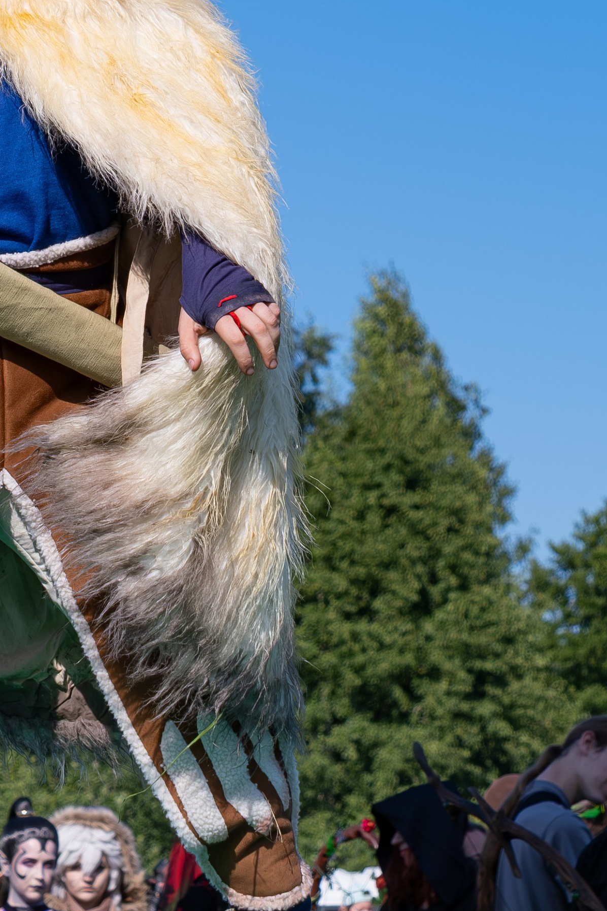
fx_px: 5035
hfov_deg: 6.9
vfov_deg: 10.3
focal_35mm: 199
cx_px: 189
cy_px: 185
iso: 160
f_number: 4
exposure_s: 1/1600
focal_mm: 41.4
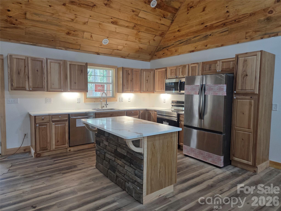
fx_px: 187
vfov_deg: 58.9
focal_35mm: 23
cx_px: 140
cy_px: 106
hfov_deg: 73.9
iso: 320
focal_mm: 5.4
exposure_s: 1/120
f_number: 1.8
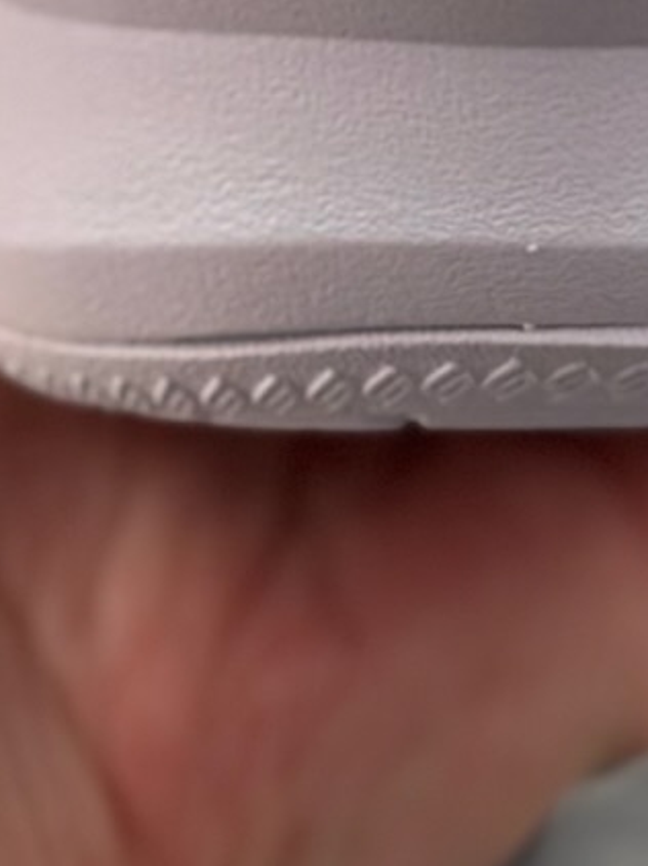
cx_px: 623
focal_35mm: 233
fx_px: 5821
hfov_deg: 6.4
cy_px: -612
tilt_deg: -56.4
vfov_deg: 8.2
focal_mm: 6.86
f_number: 1.78
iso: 80
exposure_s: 1/1133
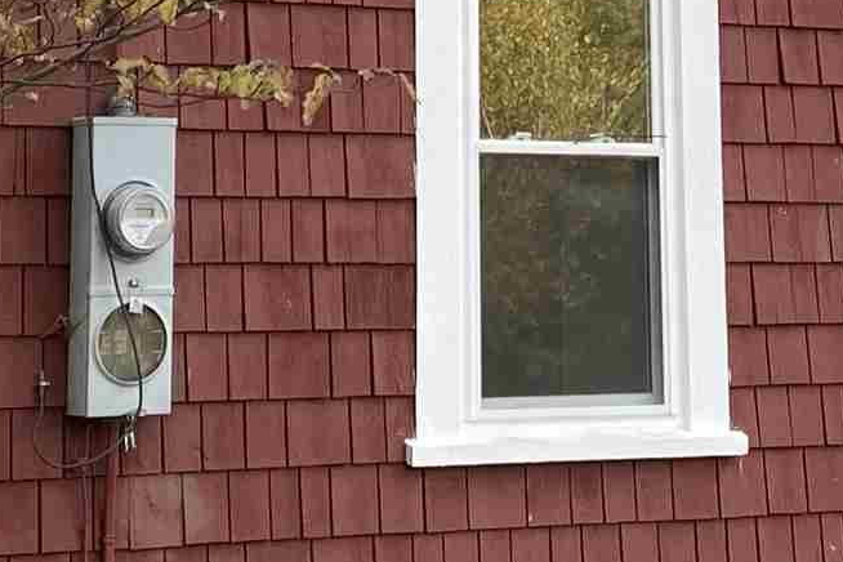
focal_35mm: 127
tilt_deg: +10.9
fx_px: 2974
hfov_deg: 16.1
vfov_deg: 10.4
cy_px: -326
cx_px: 487
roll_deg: -0.4
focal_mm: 4.25
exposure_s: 1/358
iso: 32
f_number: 1.8
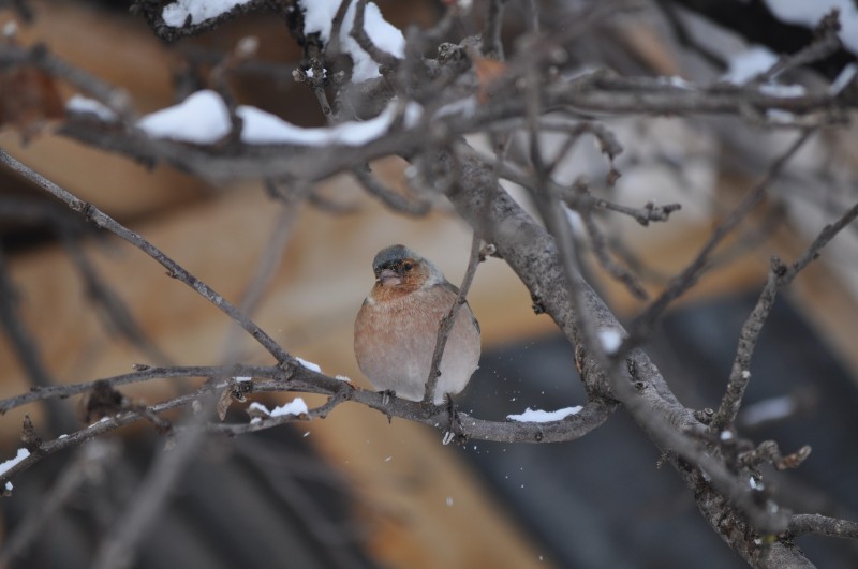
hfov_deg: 6.9
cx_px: 429
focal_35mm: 300
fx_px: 7140
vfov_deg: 4.6
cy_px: 284
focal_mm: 200
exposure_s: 1/500
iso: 320
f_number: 5.6
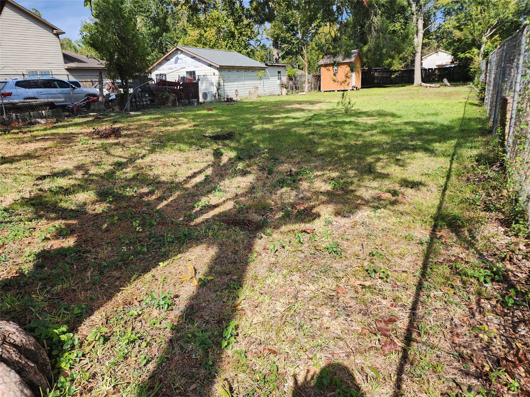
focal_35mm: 23
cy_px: 198
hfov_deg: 73.9
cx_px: 265
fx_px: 352
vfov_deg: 58.9
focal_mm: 6.4
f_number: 1.8
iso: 12
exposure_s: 1/604
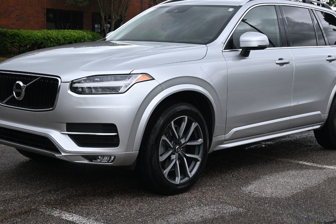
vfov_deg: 23.6
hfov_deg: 34.9
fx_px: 535
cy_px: 89
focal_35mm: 57
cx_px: 178
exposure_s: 1/250
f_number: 5.6
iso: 110
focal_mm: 31.5
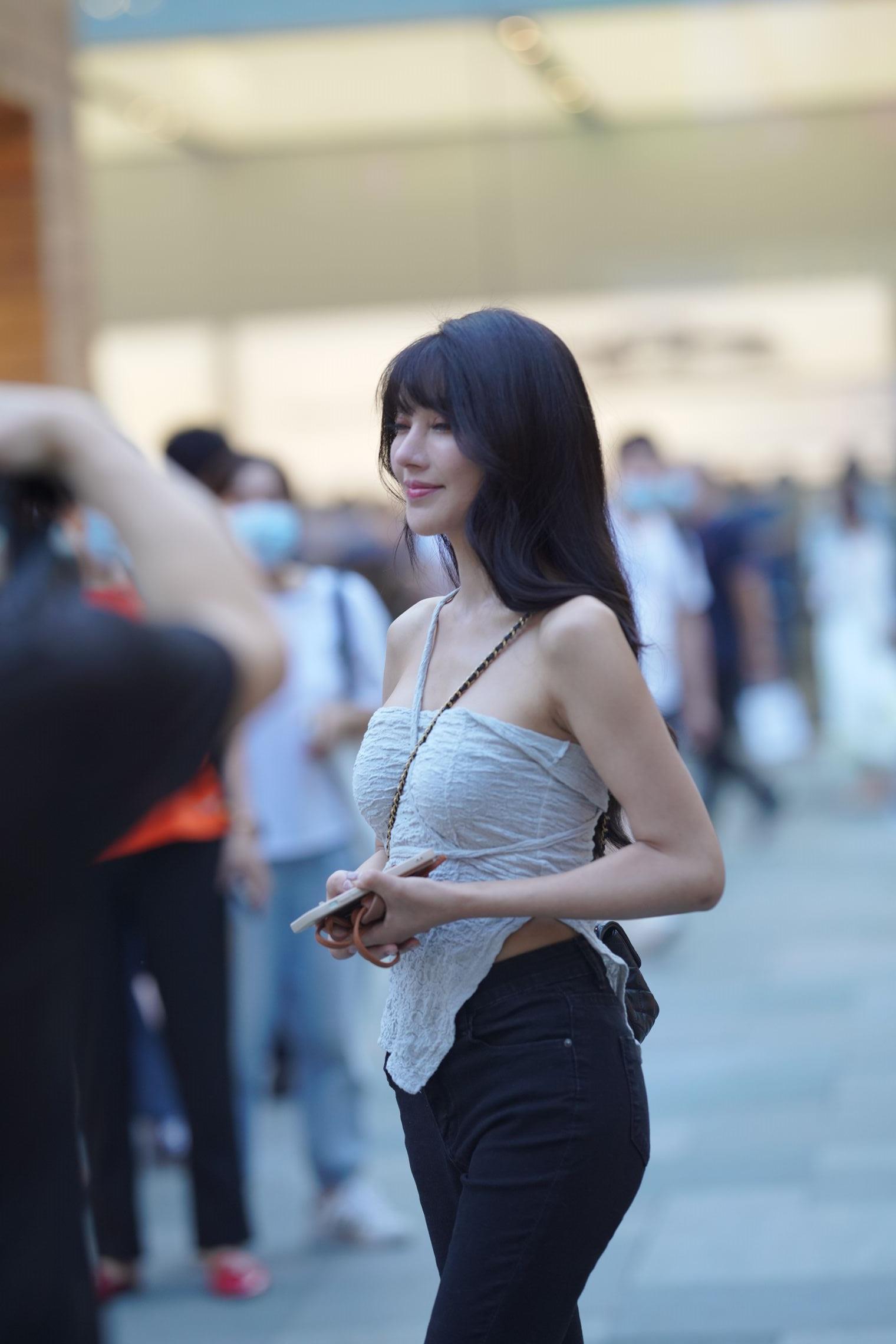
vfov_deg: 15.2
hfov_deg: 10.2
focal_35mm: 135
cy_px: 672
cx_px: 448
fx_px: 5040
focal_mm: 135
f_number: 2.5
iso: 800
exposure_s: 1/400
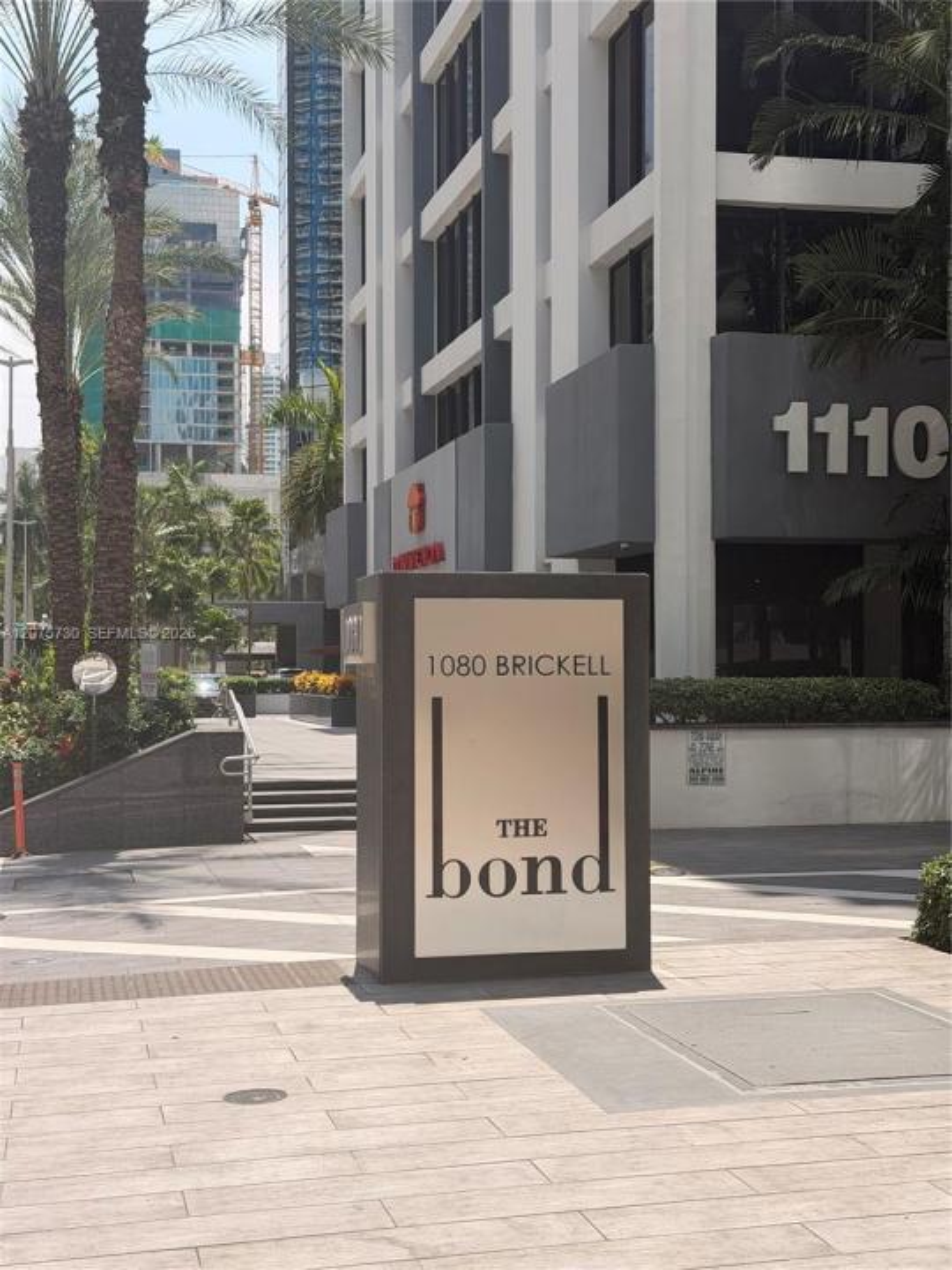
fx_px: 1760
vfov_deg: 39.7
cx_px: 476
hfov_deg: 30.3
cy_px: 635
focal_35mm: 48
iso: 64
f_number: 1.78
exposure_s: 1/3704
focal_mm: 6.76
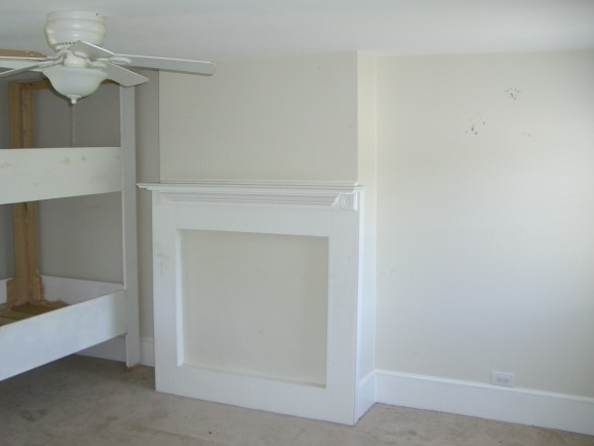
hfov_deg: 44.8
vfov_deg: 34.3
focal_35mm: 42
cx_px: 274
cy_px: 225
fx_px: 721
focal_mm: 6.2
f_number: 2.7
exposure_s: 1/60
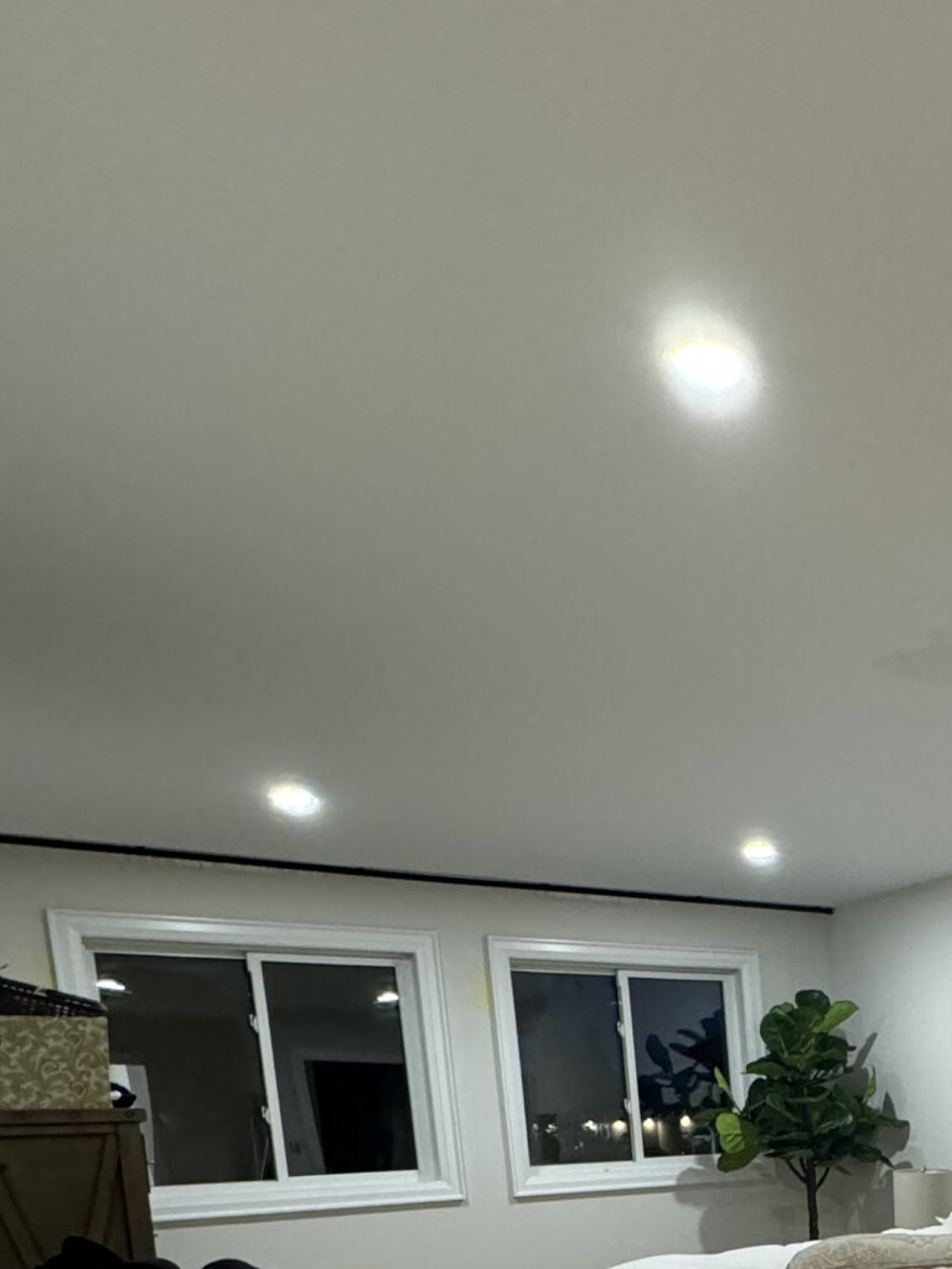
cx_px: 1118
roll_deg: +2.4
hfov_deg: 33.7
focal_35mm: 35
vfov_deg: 44.5
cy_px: 1279
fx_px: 1283
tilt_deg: -7.1
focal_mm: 2.22
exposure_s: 1/60
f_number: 2.2
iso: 320
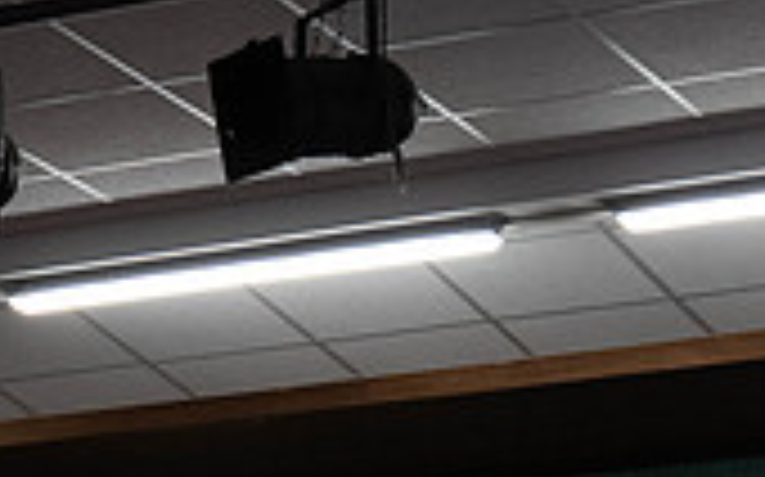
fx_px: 4500
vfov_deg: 6.0
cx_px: 108
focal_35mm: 216
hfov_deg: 9.7
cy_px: 722
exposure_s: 1/125
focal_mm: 60
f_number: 5.6
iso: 5000
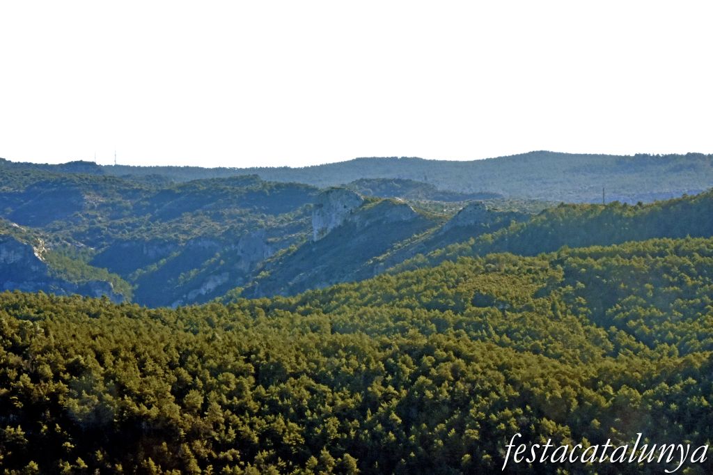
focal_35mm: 120
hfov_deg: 17.1
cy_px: 238
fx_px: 2376
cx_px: 356
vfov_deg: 11.4
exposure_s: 1/250
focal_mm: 80
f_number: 36
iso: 2000
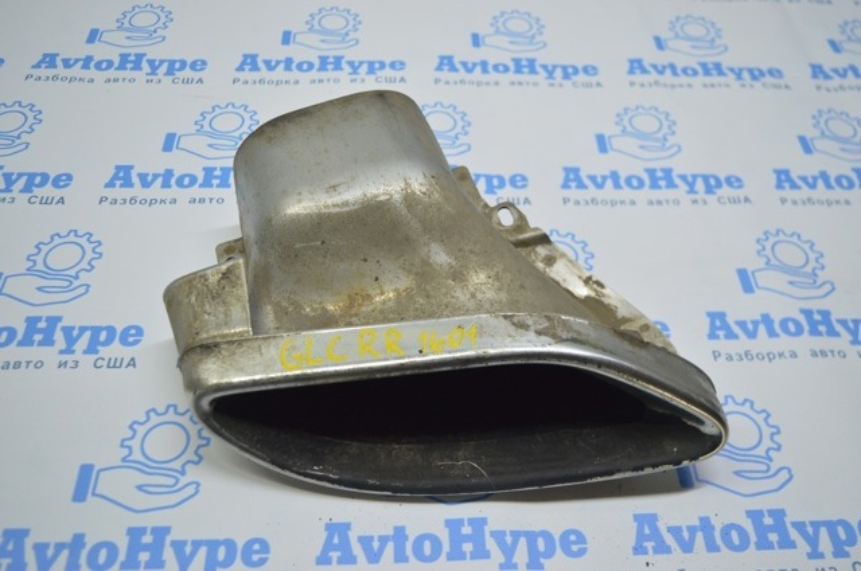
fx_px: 824
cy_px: 286
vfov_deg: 38.3
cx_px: 430
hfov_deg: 55.2
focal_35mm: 34
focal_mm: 23
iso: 400
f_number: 3.8
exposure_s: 1/100
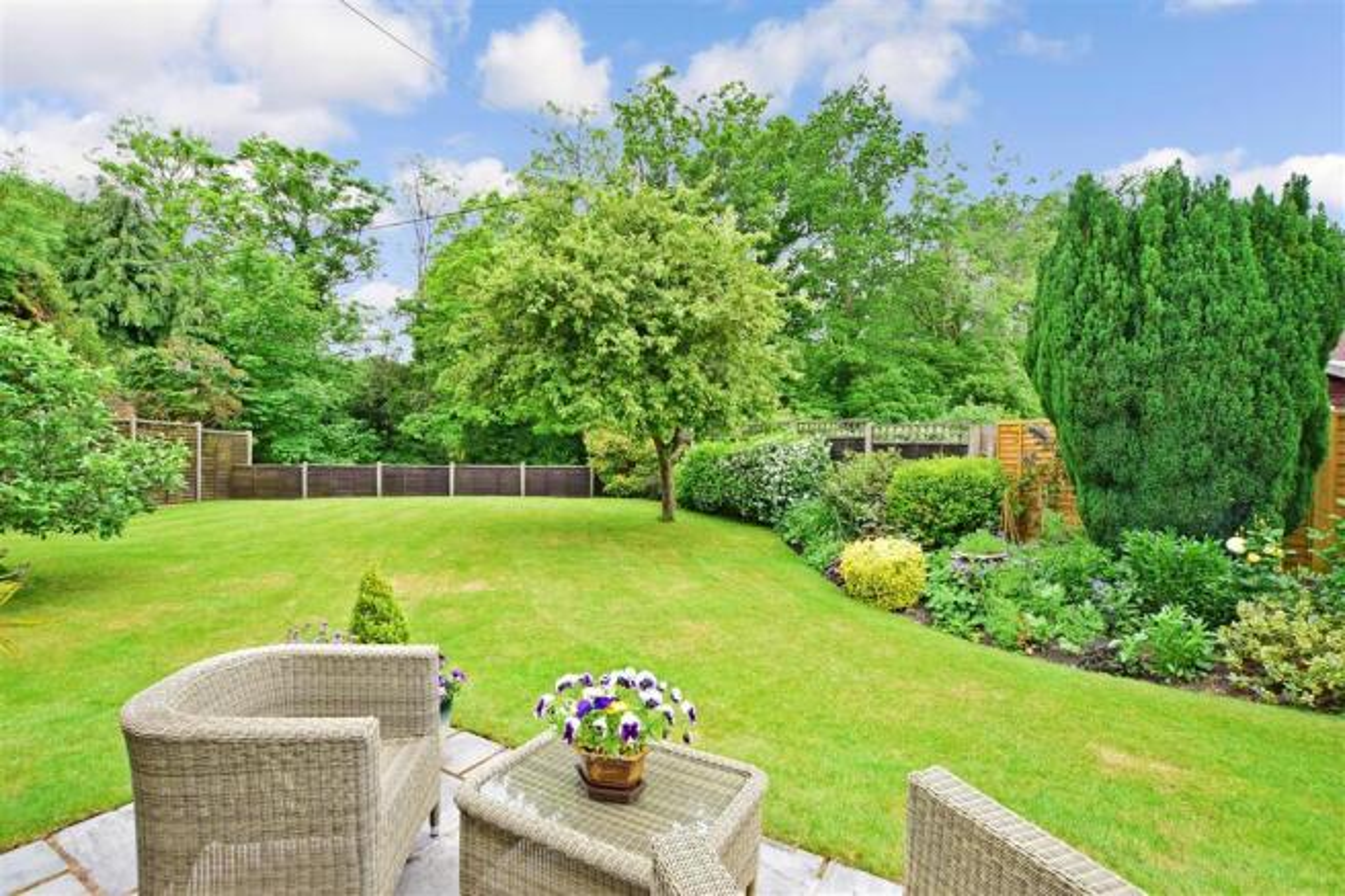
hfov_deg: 100.4
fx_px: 560
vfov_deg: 77.3
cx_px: 672
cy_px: 448
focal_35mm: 15
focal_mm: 10
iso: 400
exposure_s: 1/50
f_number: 11
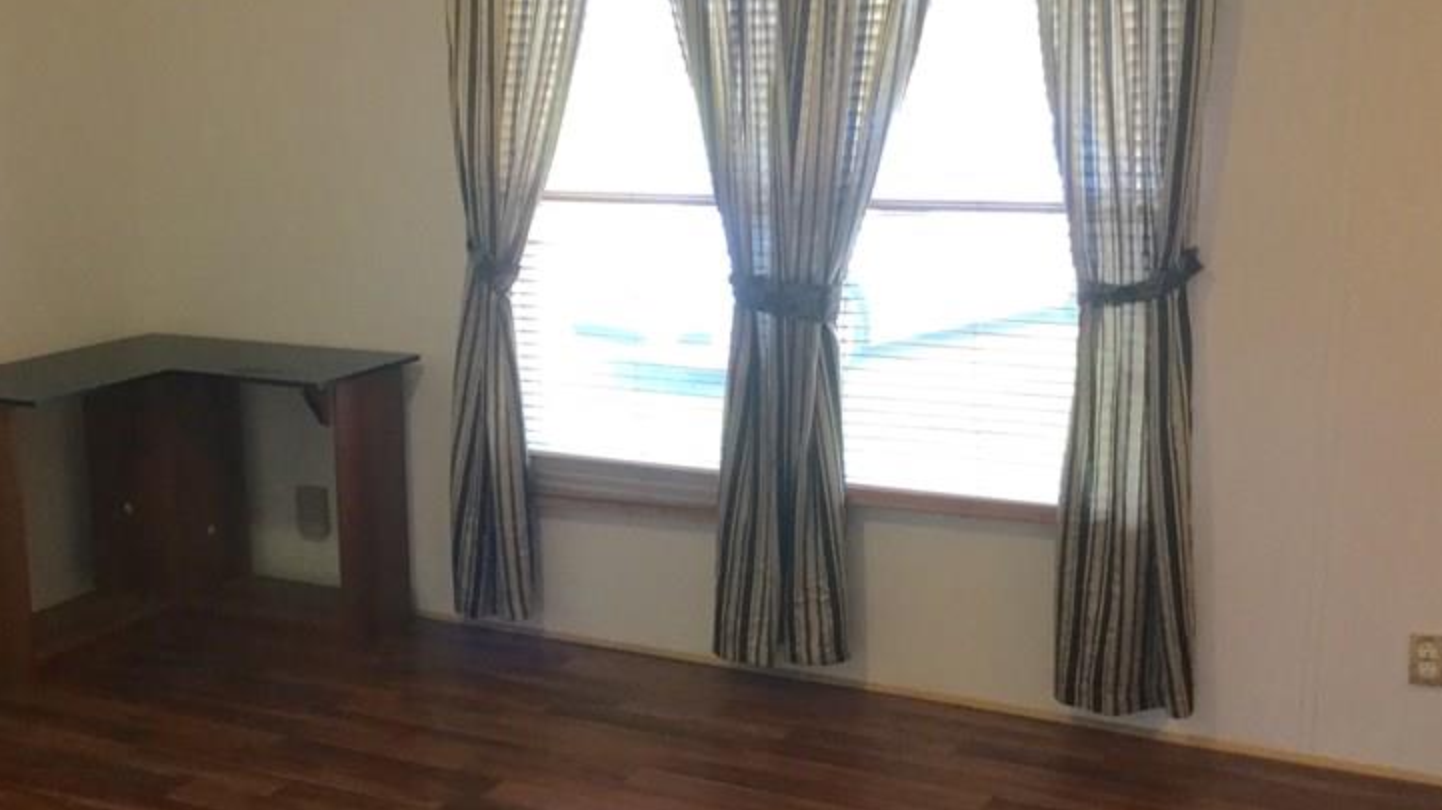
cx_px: 592
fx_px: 1835
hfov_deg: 42.7
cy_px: 460
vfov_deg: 24.9
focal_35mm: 48
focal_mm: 3.3
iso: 80
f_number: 2.4
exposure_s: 1/30
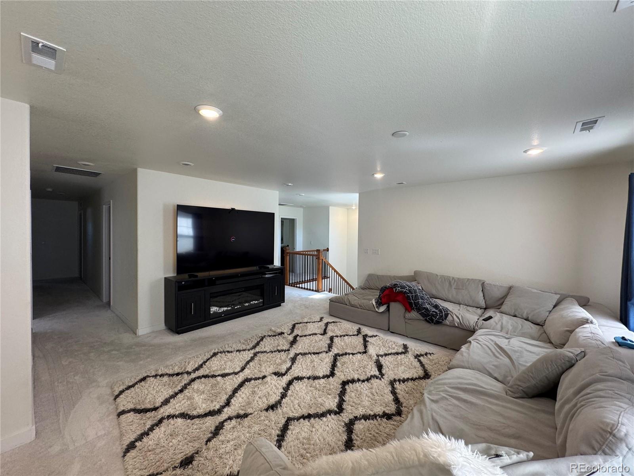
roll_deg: -0.6
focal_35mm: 14
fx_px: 256
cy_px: 238
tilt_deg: -1.7
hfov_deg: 102.1
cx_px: 317
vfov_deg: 85.7
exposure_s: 1/120
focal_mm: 2.22
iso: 160
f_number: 2.2
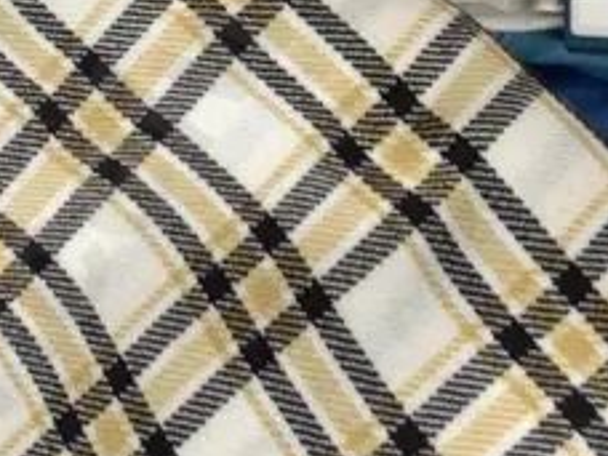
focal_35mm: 117
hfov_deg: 16.8
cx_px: 440
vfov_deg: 12.0
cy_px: -243
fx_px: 2055
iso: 50
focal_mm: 4.25
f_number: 1.8
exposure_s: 1/50
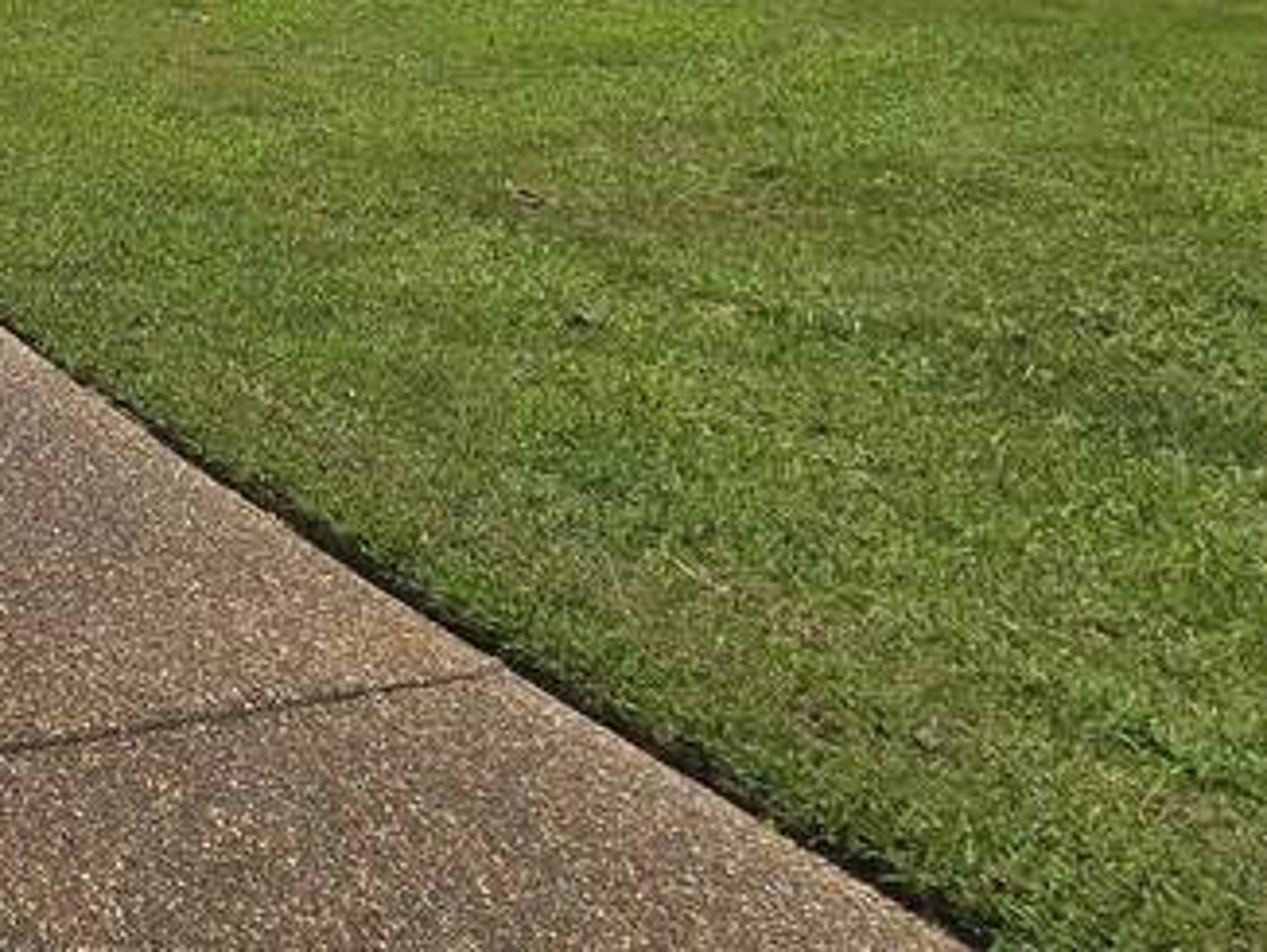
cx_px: -482
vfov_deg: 24.3
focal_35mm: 51
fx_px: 1868
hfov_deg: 28.6
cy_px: -350
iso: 50
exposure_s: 1/3291
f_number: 2.2
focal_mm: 2.2
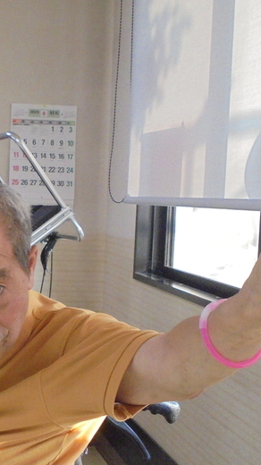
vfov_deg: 36.6
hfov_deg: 20.1
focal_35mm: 57
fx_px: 702
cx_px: -25
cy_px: 243
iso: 500
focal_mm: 6.1
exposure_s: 1/125
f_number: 4
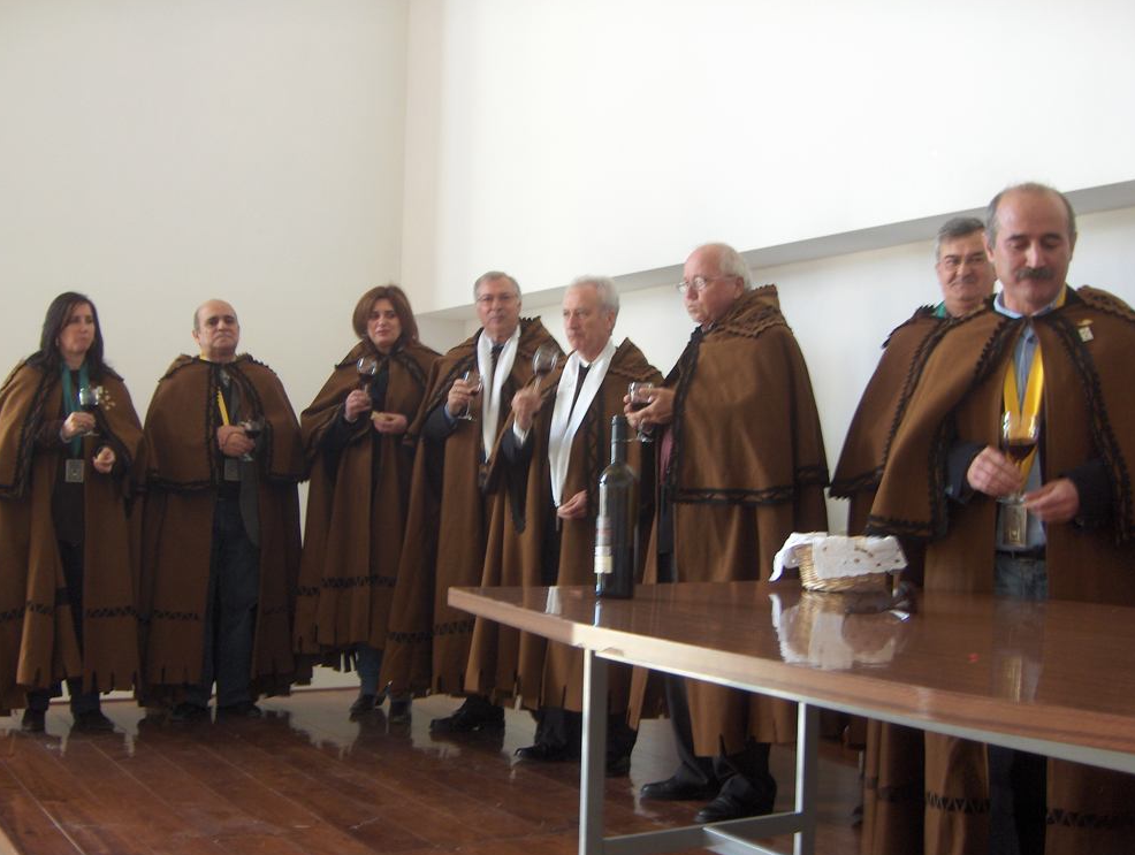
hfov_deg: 45.7
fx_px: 1347
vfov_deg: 35.2
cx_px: 549
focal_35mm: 41
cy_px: 437
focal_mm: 8
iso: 200
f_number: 2.8
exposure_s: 1/15.6
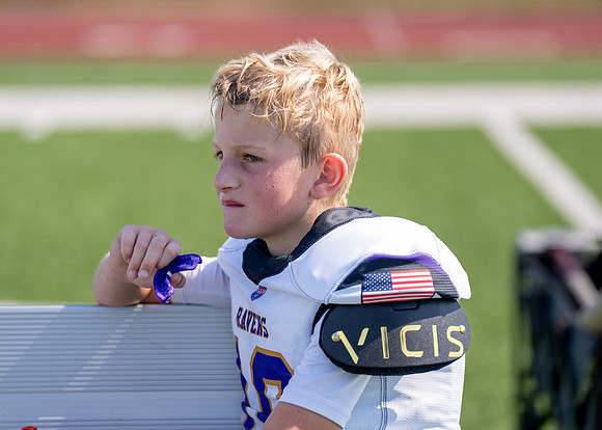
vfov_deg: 9.3
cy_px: 203
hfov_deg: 13.1
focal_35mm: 154
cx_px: 310
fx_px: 2628
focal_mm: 134
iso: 200
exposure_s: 1/2000
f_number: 2.8
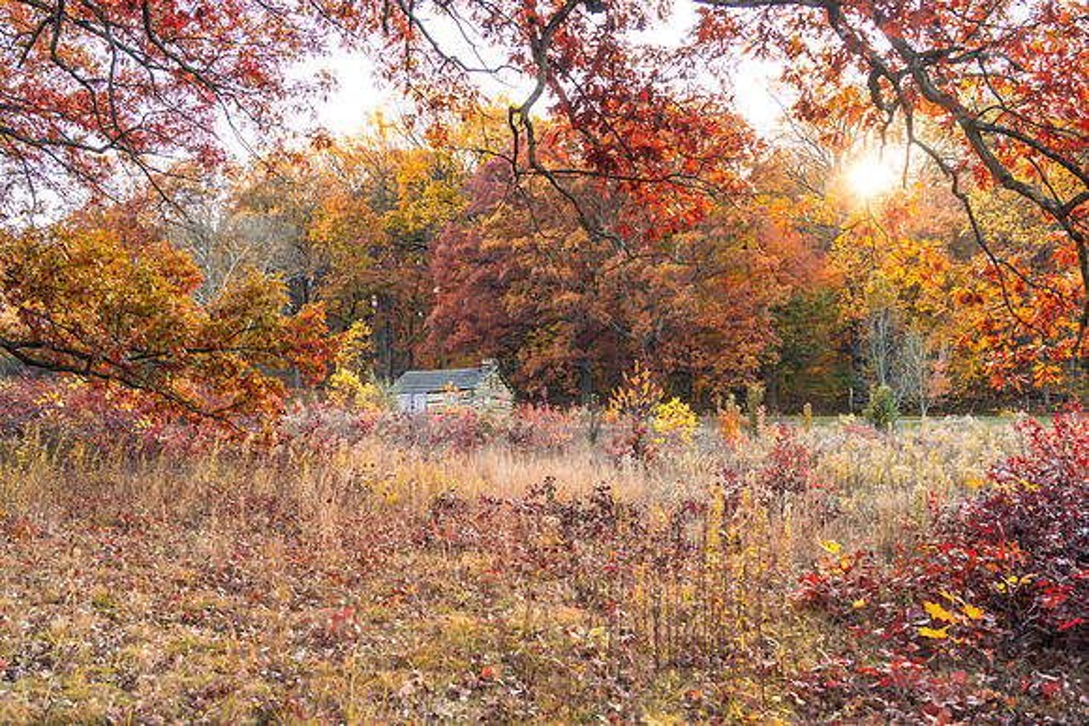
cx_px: 544
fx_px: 1029
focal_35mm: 34
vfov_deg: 38.9
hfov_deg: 55.8
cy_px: 363
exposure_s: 1/400
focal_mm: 34
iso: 800
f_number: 5
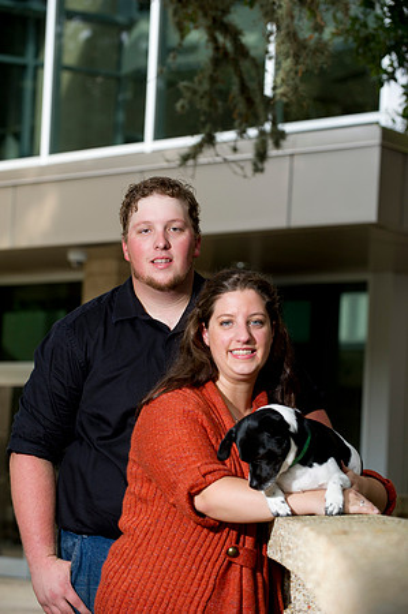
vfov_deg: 17.7
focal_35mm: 116
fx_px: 1976
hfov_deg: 11.8
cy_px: 307
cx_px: 204
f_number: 4.5
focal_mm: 116
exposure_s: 1/250
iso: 200
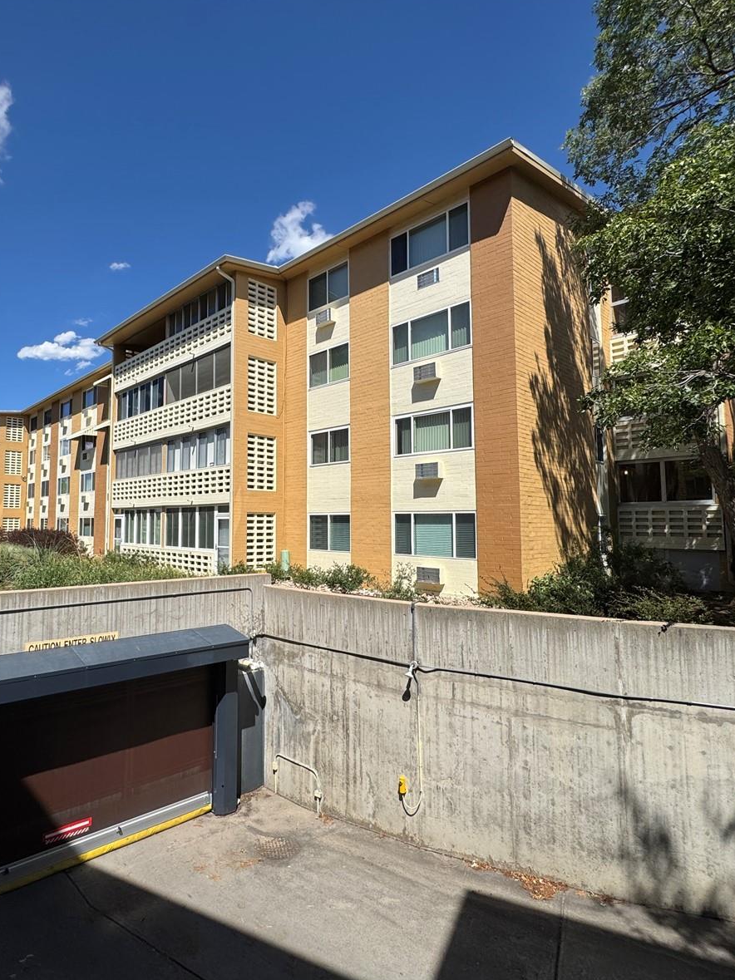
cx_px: 254
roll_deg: -0.5
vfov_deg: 84.7
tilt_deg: +2.5
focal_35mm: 19
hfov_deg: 67.1
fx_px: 538
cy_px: 489
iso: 40
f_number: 2.2
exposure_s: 1/2985
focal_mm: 2.22
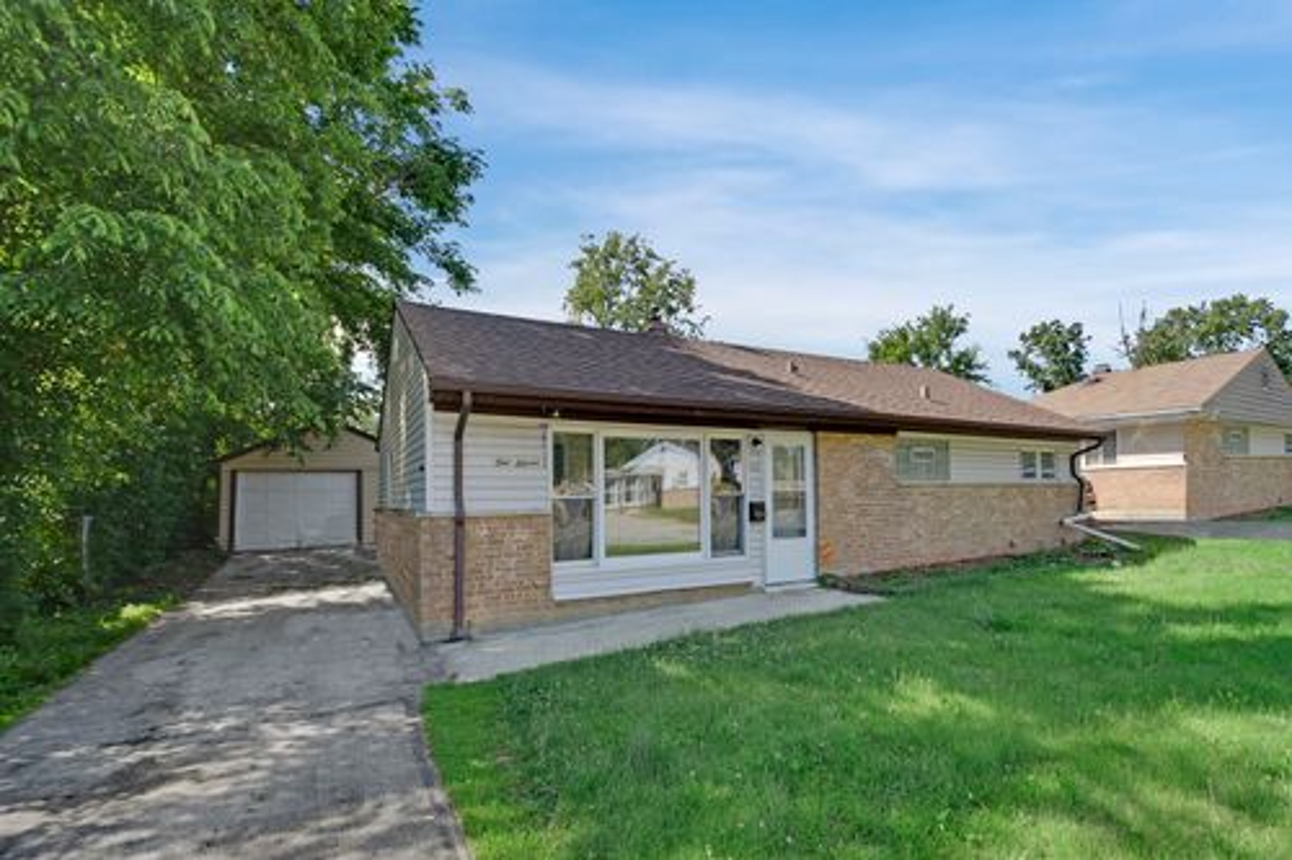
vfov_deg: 77.3
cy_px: 430
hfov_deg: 100.4
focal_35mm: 15
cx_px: 646
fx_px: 538
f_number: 3.5
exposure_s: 1/8000
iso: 200
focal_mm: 10
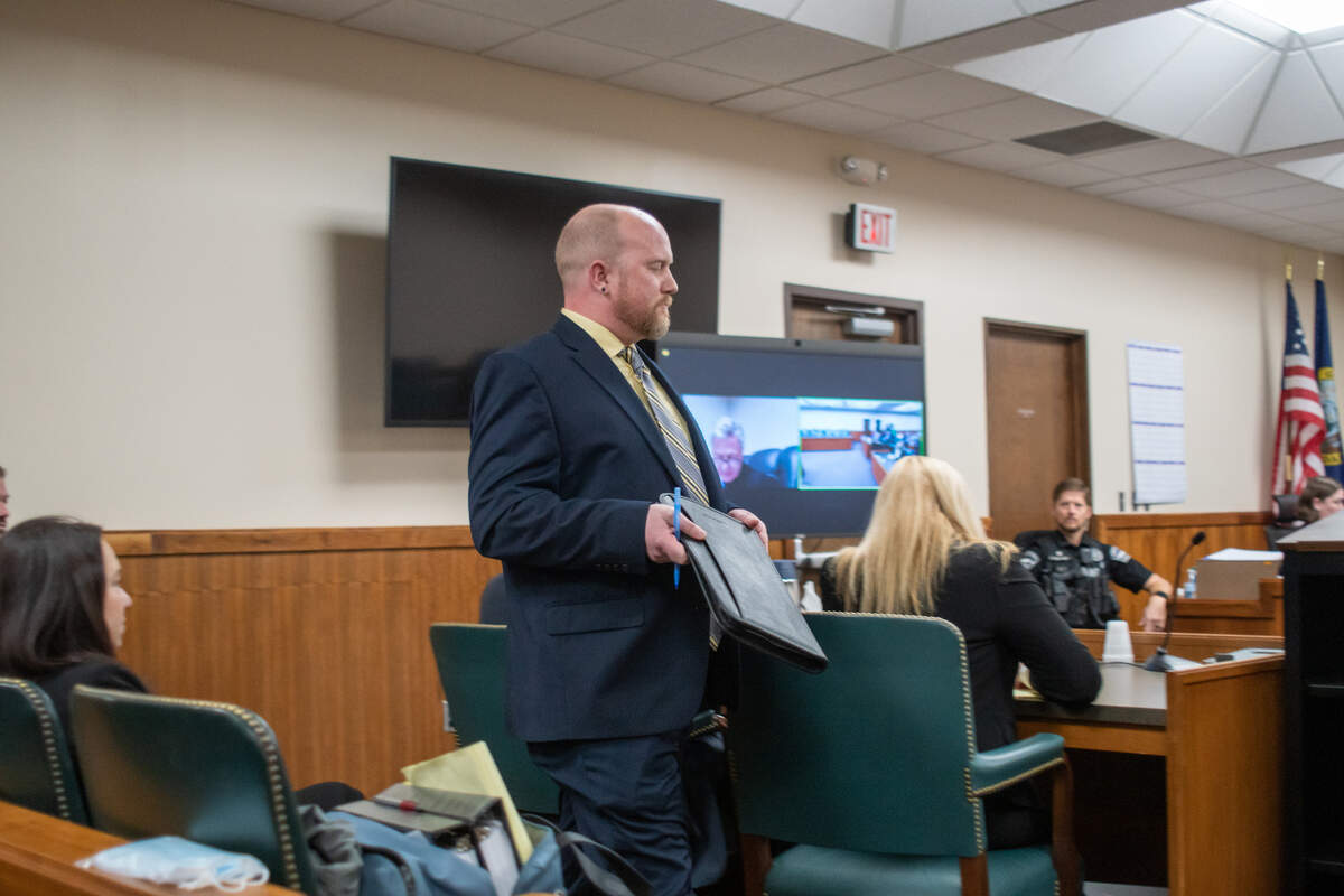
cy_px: 448
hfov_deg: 46.4
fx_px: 1568
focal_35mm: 42
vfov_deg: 31.9
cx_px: 672
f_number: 2.8
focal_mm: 28
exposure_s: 1/80
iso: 1000
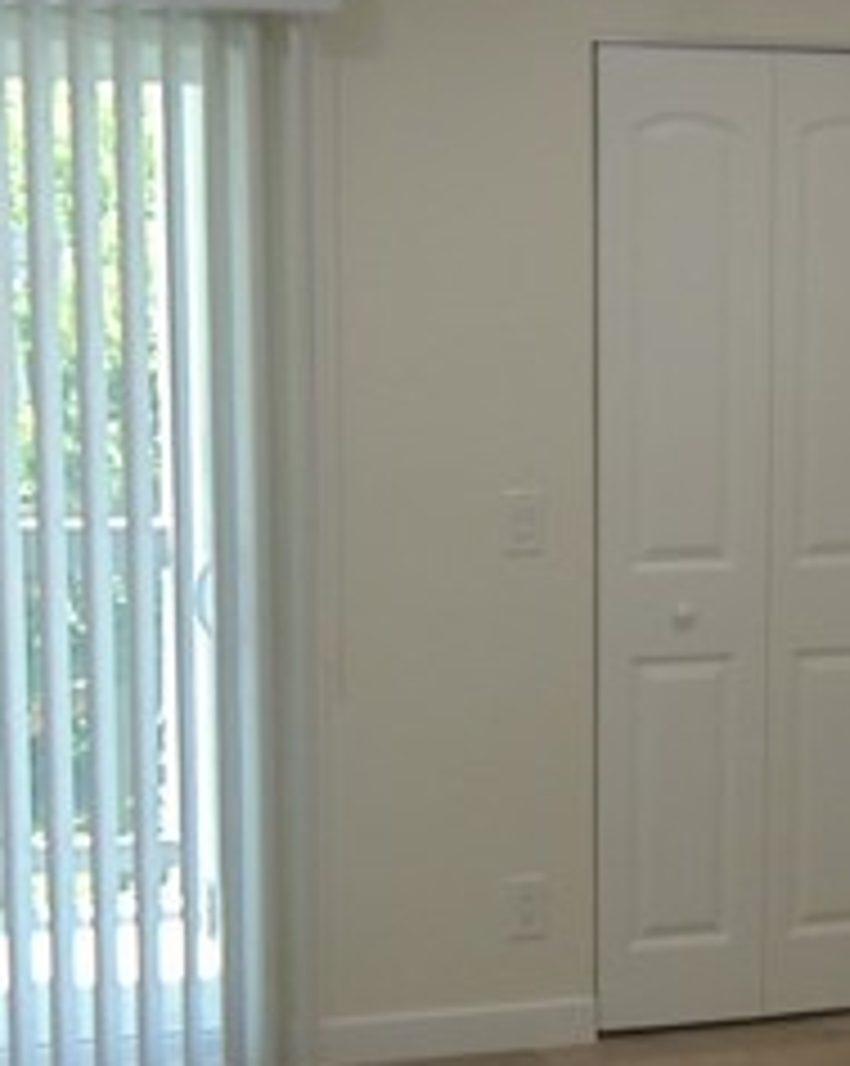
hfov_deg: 23.0
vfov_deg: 28.7
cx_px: 535
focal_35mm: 66
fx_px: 2079
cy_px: 652
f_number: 3
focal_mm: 4.5
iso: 80
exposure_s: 1/50
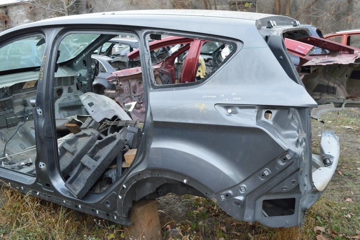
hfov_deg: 55.1
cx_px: 180
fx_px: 345
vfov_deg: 38.3
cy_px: 120
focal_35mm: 34
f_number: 5.6
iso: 320
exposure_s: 1/125
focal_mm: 23
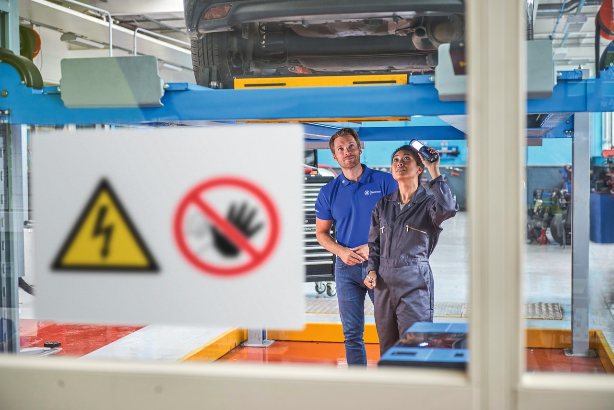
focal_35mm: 55
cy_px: 205
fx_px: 938
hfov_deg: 36.2
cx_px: 307
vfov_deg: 24.6
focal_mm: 55
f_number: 3.2
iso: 500
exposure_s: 1/100
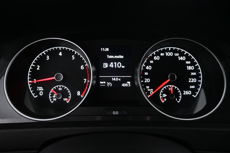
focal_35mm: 24
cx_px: 115
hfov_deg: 73.7
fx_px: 153
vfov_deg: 53.1
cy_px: 76
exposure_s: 1/80
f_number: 4.5
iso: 4000
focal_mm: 16
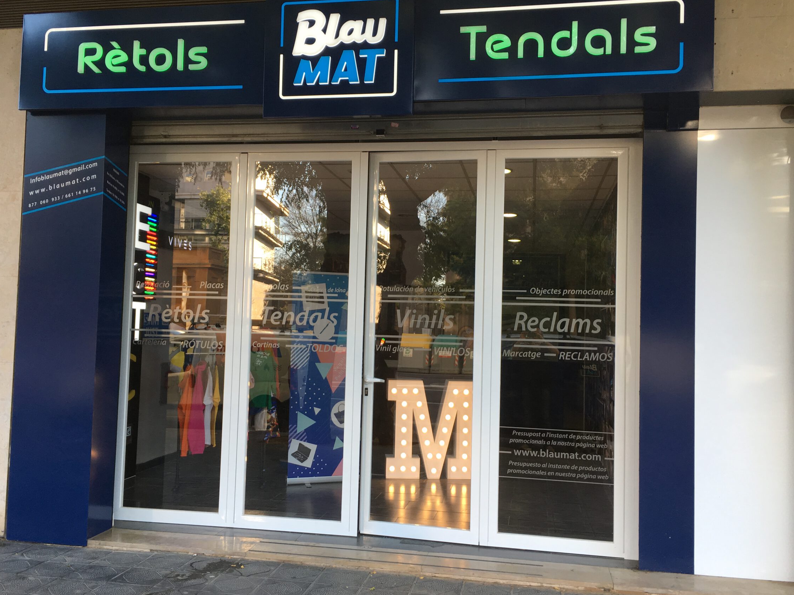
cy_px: 291
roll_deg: -2.4
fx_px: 757
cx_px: 393
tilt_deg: +2.8
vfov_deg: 42.9
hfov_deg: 55.4
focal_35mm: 33
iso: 32
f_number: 2.2
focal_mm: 4.15
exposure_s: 1/100
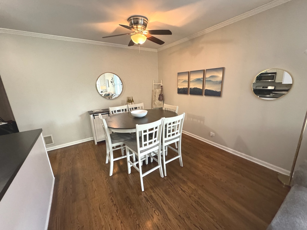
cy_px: 115
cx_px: 154
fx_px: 124
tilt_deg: -14.6
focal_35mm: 14
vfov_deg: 85.7
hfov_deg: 102.1
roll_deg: +2.3
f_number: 2.2
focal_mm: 2.22
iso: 1000
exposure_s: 1/60
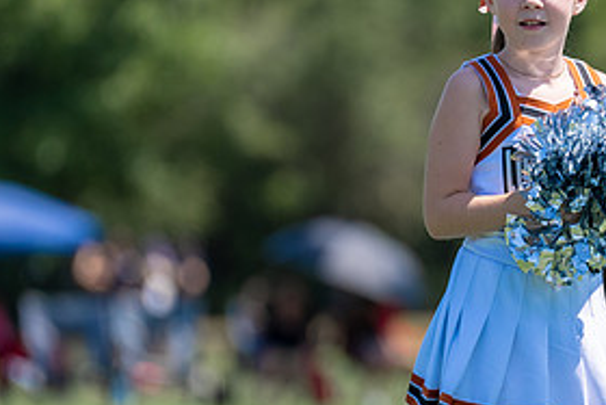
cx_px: 522
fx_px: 10307
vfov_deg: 2.2
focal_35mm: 612
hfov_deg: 3.4
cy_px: 233
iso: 100
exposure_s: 1/2000
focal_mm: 200
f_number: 2.8
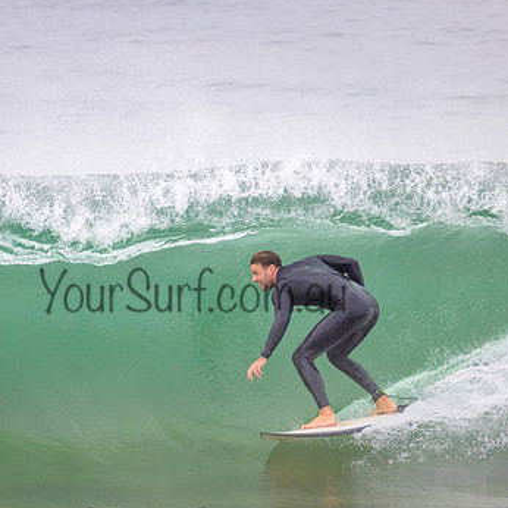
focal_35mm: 1139
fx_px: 18911
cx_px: 191
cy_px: 278
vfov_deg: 1.5
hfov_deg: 1.5
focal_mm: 800
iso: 2000
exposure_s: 1/2000
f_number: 11
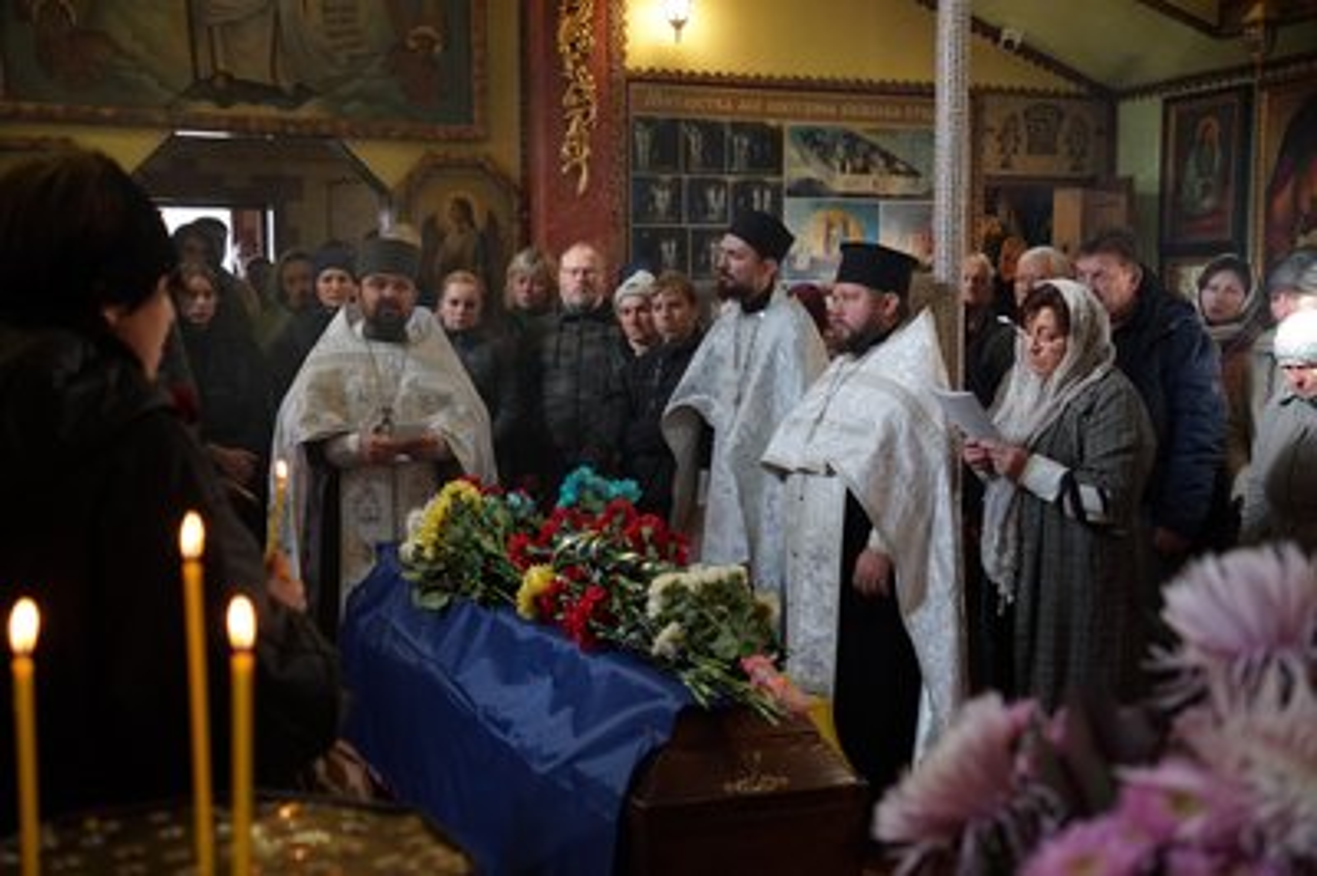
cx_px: 658
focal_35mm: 45
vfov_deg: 29.5
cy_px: 438
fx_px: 1661
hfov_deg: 43.2
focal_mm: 30.3
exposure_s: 1/250
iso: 800
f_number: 2.8
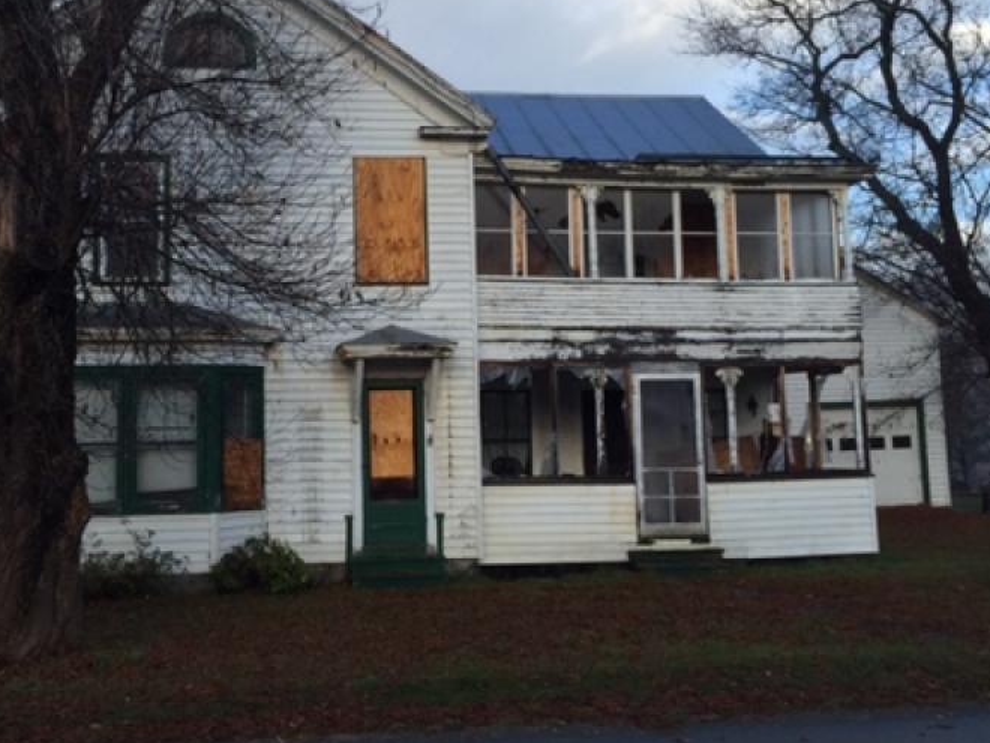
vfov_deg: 32.1
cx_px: 400
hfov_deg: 41.9
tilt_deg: +7.2
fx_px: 1287
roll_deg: +2.2
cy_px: 294
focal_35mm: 45
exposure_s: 1/476
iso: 32
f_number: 2.2
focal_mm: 4.15
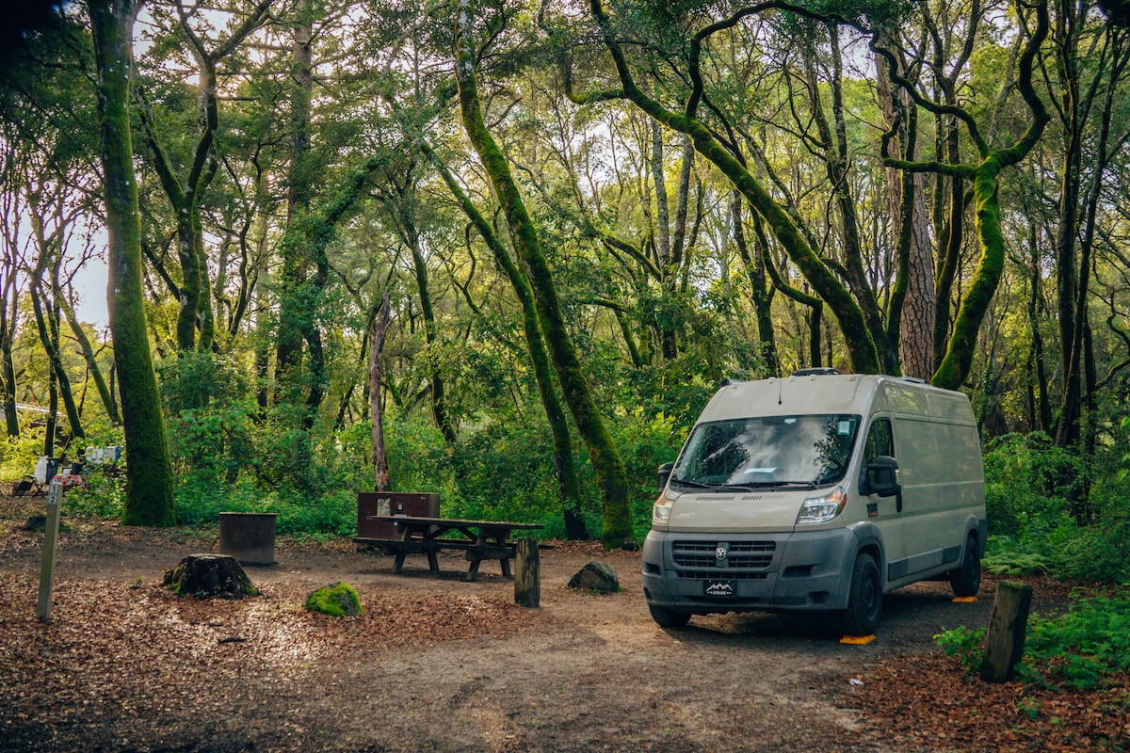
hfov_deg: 53.1
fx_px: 1130
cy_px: 376
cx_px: 565
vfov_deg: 36.9
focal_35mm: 36
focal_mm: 24
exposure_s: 1/100
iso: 800
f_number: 4
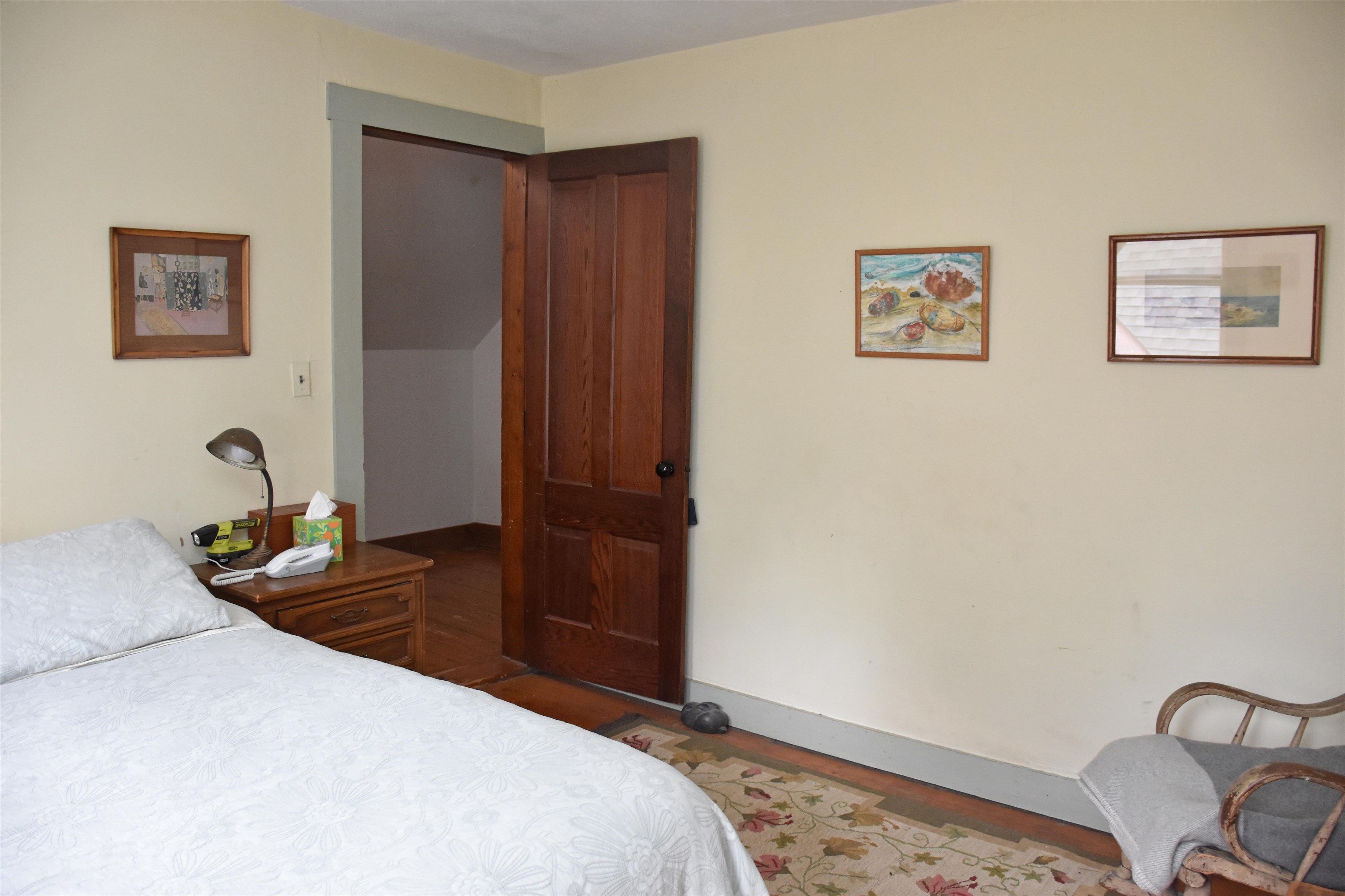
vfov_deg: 47.9
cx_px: 672
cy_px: 448
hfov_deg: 67.4
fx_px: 1009
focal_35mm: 27
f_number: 4
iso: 2000
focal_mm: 18
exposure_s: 1/60
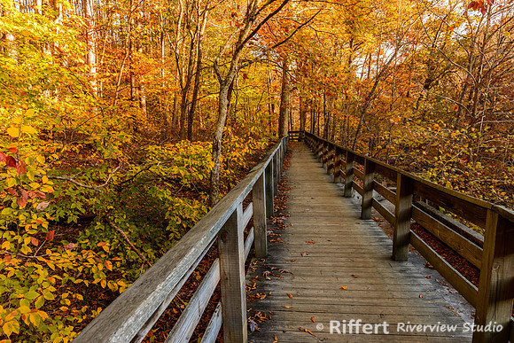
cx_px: 257
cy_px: 172
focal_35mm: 24
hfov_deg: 73.7
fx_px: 343
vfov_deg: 53.2
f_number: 9
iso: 400
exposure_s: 1/100
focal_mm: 24
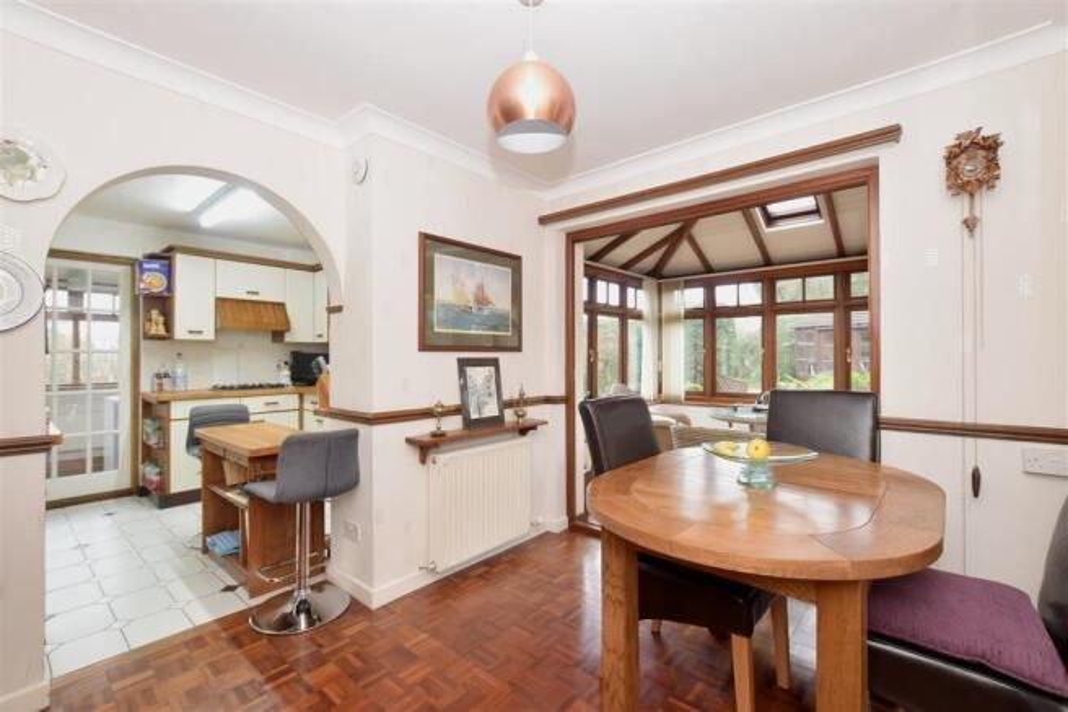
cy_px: 356
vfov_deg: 77.3
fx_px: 445
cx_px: 534
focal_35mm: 15
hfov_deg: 100.4
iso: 500
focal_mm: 10
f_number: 8
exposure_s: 1/6
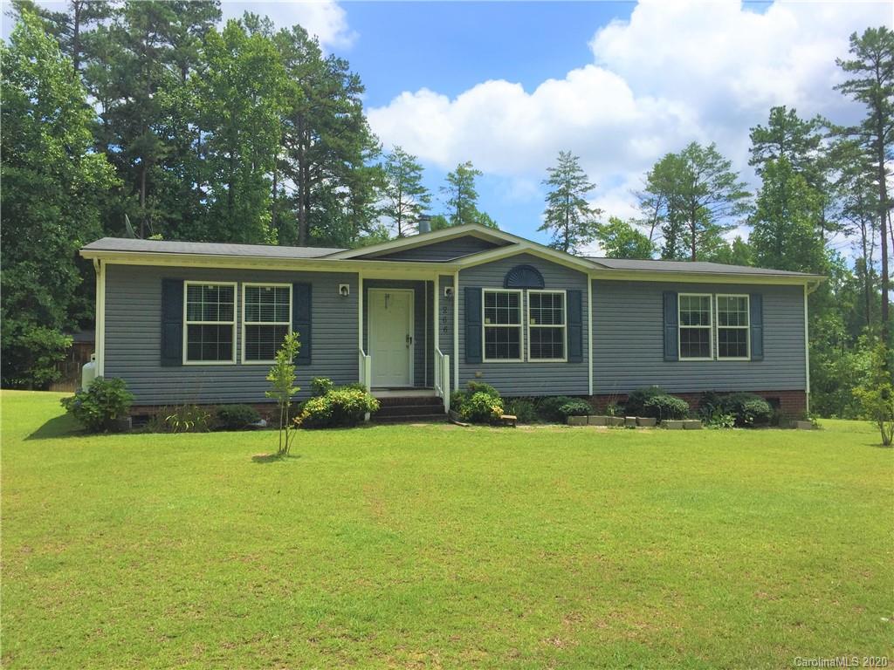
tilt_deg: -1.3
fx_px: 749
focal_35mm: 29
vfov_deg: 48.2
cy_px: 335
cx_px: 447
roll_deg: -0.2
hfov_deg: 61.7
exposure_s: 1/3049
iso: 32
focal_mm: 4.15
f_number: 2.2
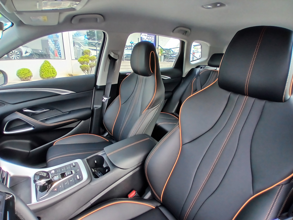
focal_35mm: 17
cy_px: 110
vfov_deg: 74.7
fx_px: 144
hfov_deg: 91.0
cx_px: 146
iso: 100
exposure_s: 1/120
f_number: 2.2
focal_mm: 1.4
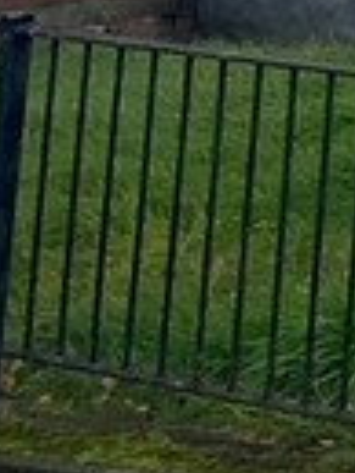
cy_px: -902
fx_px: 2812
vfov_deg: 8.3
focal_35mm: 206
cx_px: 1391
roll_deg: -1.8
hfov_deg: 6.1
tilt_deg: +11.5
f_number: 1.8
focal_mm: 4.25
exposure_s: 1/772
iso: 32
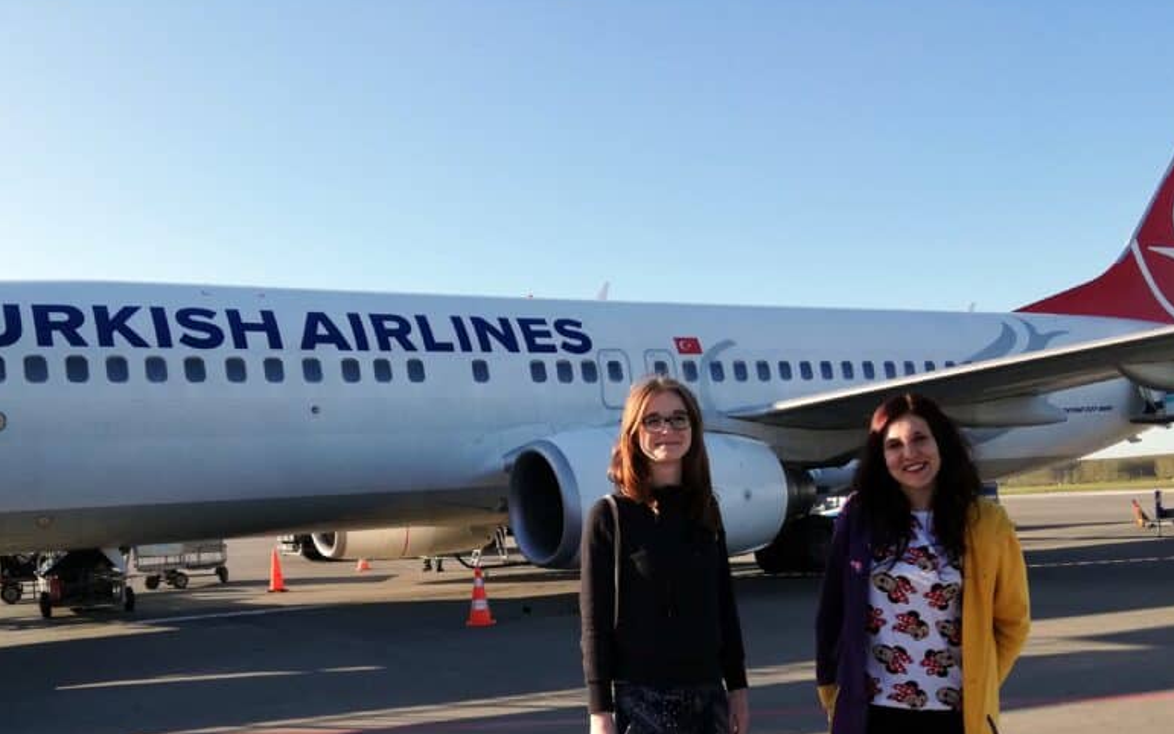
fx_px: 1216
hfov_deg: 51.5
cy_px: 568
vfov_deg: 32.8
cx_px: 582
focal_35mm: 38
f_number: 2.2
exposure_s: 1/811
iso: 50
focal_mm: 3.81
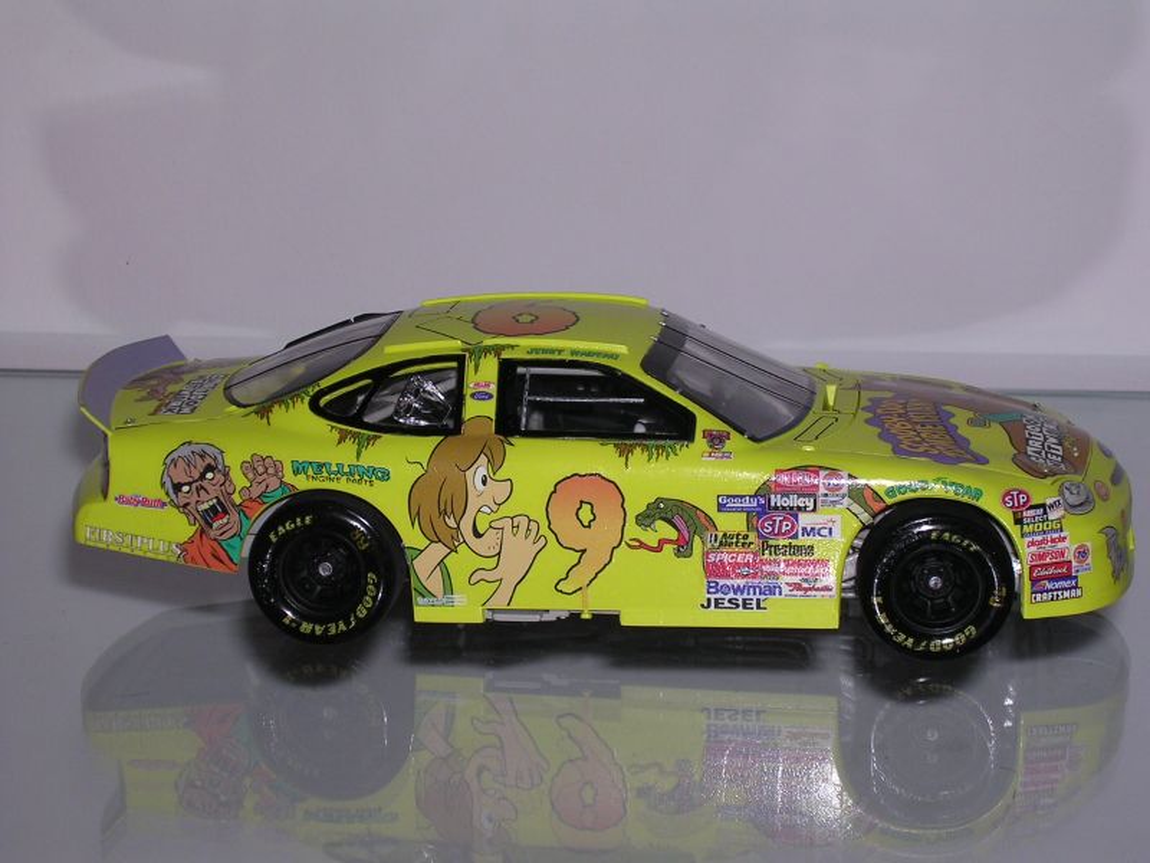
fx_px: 3023
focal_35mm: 91
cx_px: 575
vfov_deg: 16.2
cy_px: 432
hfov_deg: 21.5
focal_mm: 13.7
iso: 100
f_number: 4.3
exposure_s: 1/60.1
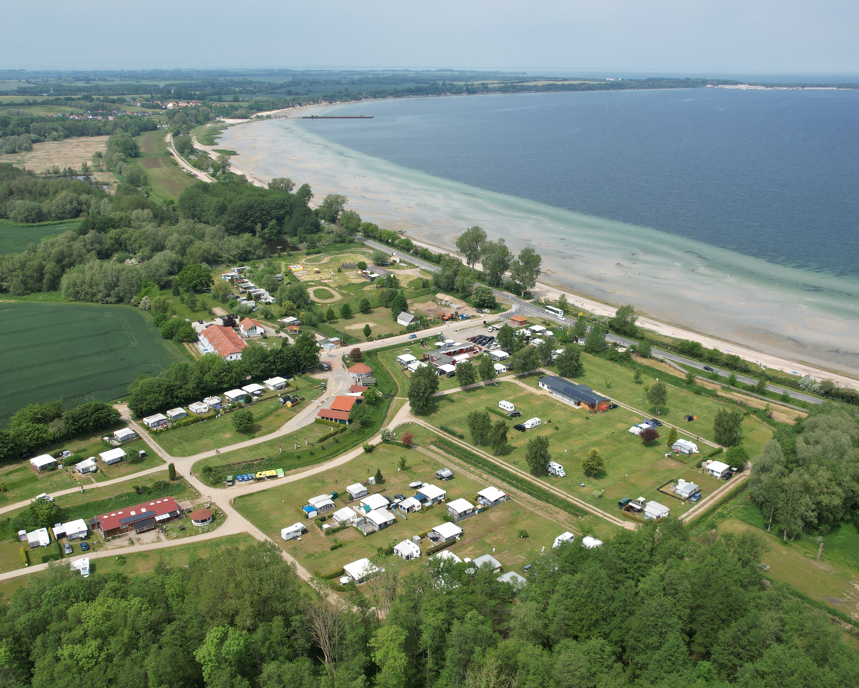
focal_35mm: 31
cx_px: 444
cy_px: 376
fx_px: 788
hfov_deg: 57.2
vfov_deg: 47.1
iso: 100
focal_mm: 8.38
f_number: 2.8
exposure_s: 1/2000
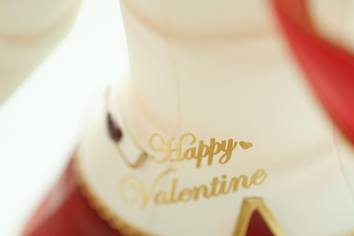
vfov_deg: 19.9
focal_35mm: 68
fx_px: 669
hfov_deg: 29.6
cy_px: 159
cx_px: 191
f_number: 5.6
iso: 1000
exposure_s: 1/60
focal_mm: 50
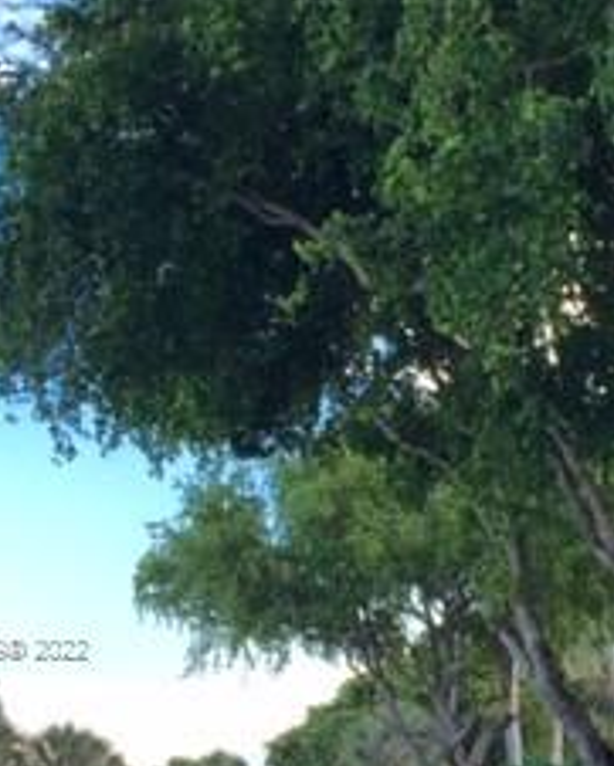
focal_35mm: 80
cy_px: 647
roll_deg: -1.0
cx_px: 509
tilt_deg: +9.1
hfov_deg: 19.0
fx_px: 1816
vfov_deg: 23.4
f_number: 2.2
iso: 32
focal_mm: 4.15
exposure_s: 1/338
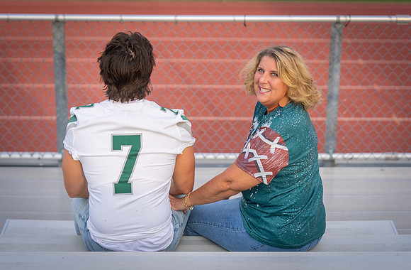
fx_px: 956
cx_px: 212
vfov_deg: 16.0
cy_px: 136
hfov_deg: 24.3
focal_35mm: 84
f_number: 3.2
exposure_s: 1/500
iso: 100
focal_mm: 77
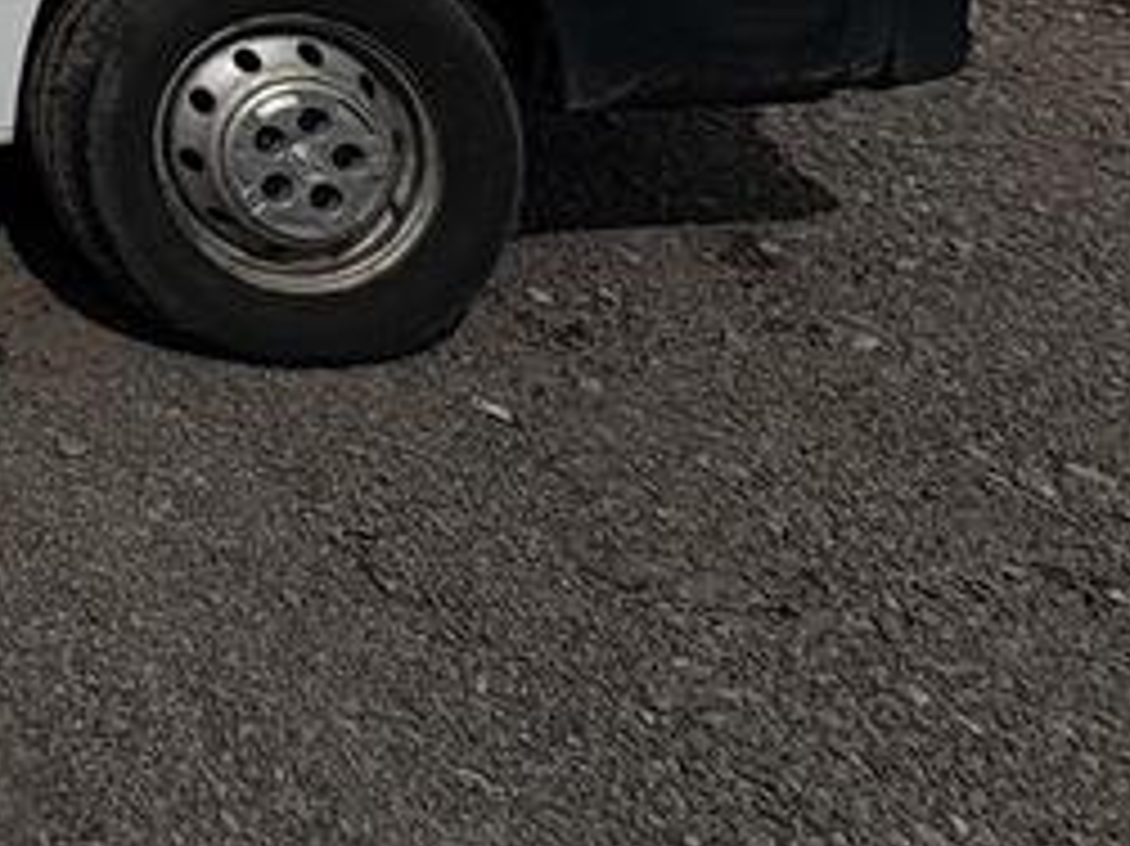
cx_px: -779
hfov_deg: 24.0
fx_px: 1631
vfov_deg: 20.7
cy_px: -657
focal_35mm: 50
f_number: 2.2
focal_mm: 2.22
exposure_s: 1/7299
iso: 32
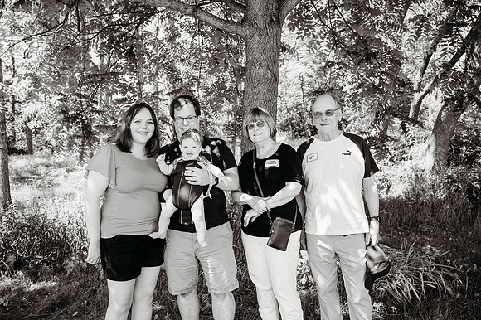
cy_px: 160
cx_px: 240
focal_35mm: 30
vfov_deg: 44.2
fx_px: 394
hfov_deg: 62.8
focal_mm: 29.5
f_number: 4.5
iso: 200
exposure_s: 1/200
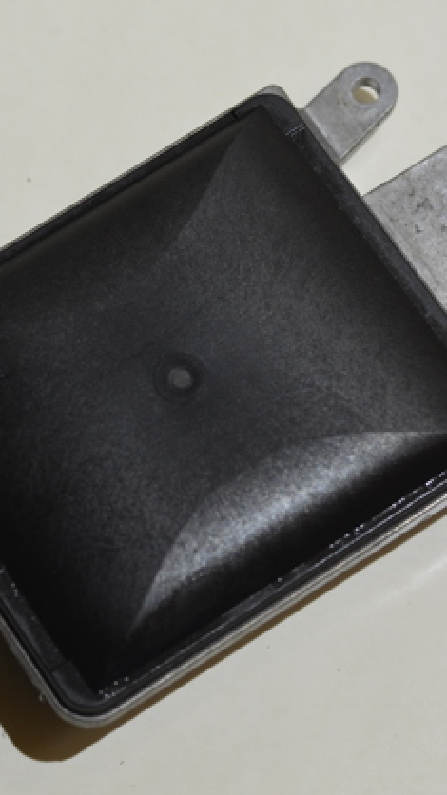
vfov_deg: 17.9
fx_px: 2530
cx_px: 215
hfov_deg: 10.1
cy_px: 400
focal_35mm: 120
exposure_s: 1/60
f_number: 4
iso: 500
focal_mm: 50
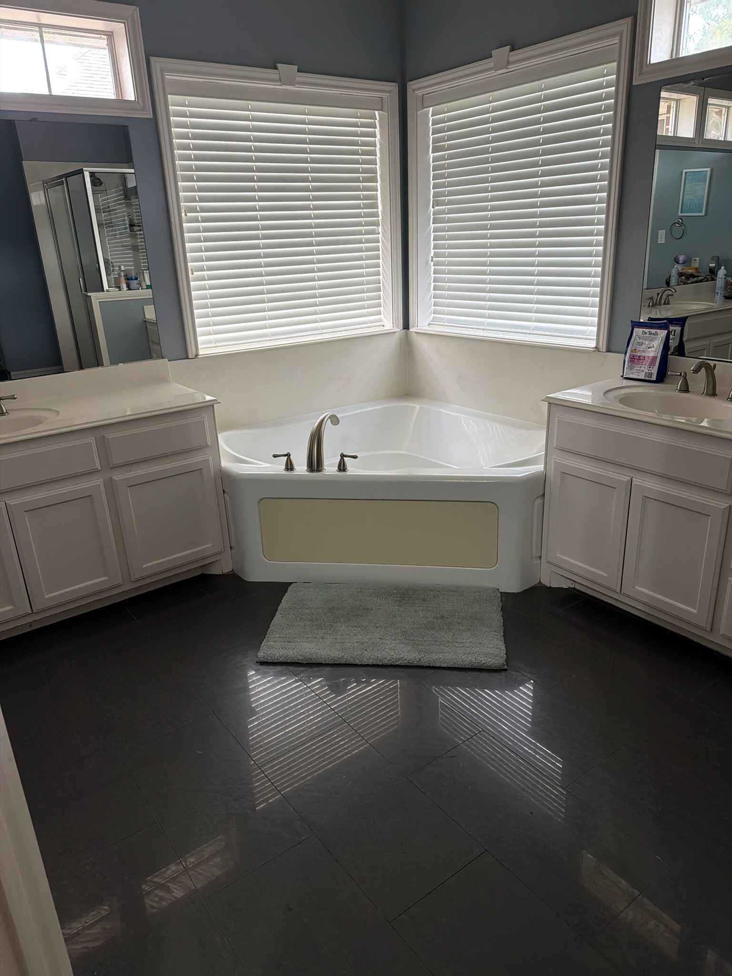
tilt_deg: -20.5
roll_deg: +2.2
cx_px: 366
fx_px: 677
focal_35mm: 24
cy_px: 488
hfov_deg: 56.8
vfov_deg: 71.6
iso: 200
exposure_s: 1/79
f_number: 1.78
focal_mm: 6.76
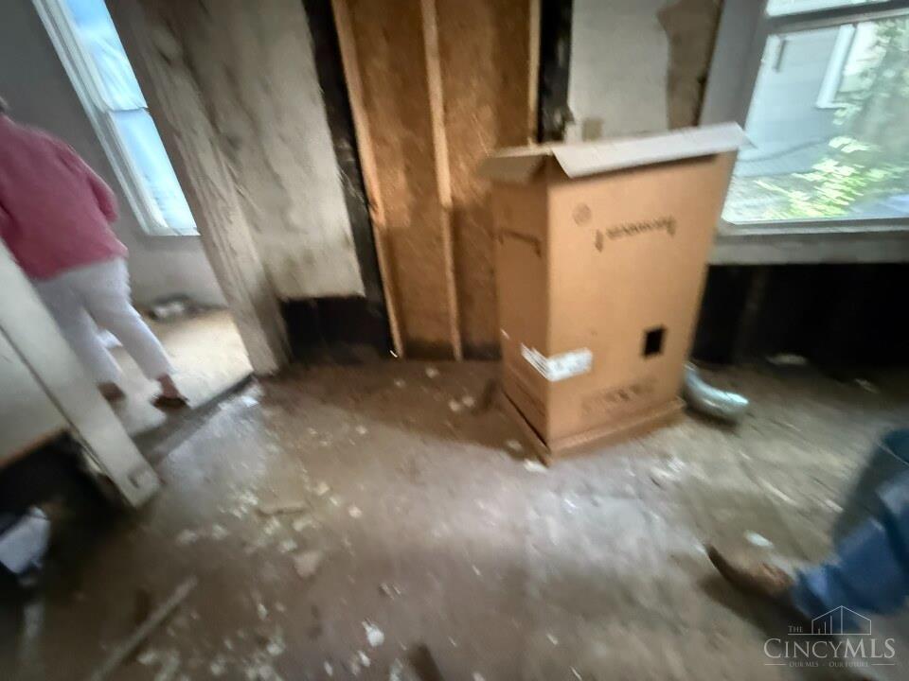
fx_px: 368
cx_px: 454
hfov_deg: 102.1
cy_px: 340
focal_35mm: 14
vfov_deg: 85.7
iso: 1250
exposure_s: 1/41
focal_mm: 2.22
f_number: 2.2
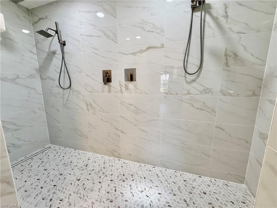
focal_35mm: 14
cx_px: 138
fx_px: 112
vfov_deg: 85.7
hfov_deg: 102.1
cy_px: 104
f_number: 2.2
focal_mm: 2.22
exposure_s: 1/120
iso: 125
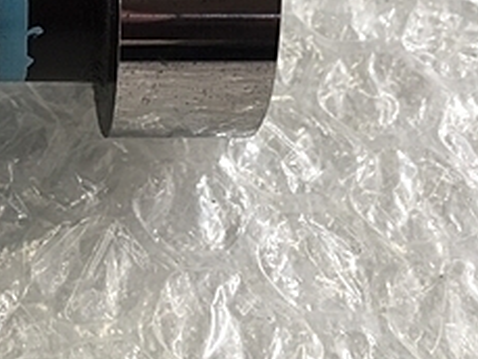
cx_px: -10
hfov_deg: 23.0
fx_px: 1119
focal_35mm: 81
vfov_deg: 17.6
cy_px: -38
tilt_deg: -53.0
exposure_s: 1/60
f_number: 2.2
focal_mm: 4.15
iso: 25
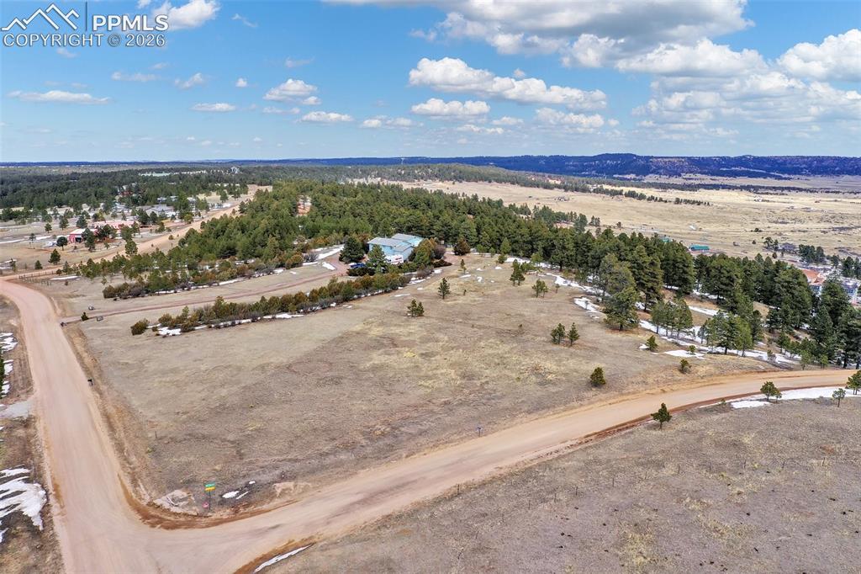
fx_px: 669
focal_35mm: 28
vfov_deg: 46.4
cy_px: 287
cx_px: 430
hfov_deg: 65.5
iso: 100
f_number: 5.6
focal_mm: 10.26
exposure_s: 1/500
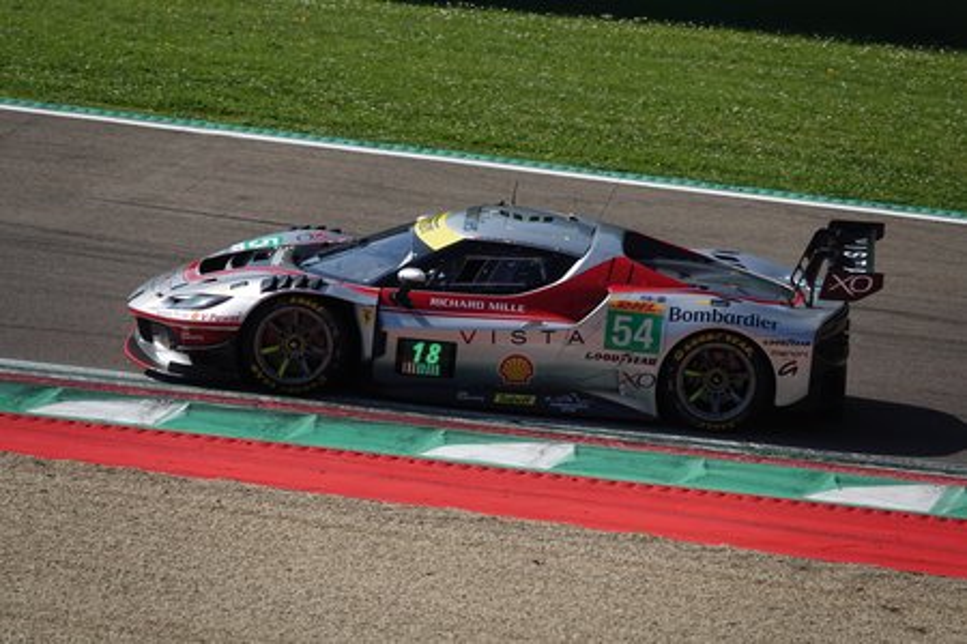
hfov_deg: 6.4
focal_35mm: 320
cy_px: 322
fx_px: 8595
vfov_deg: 4.3
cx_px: 484
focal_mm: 117.29
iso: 125
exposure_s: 1/1600
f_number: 4
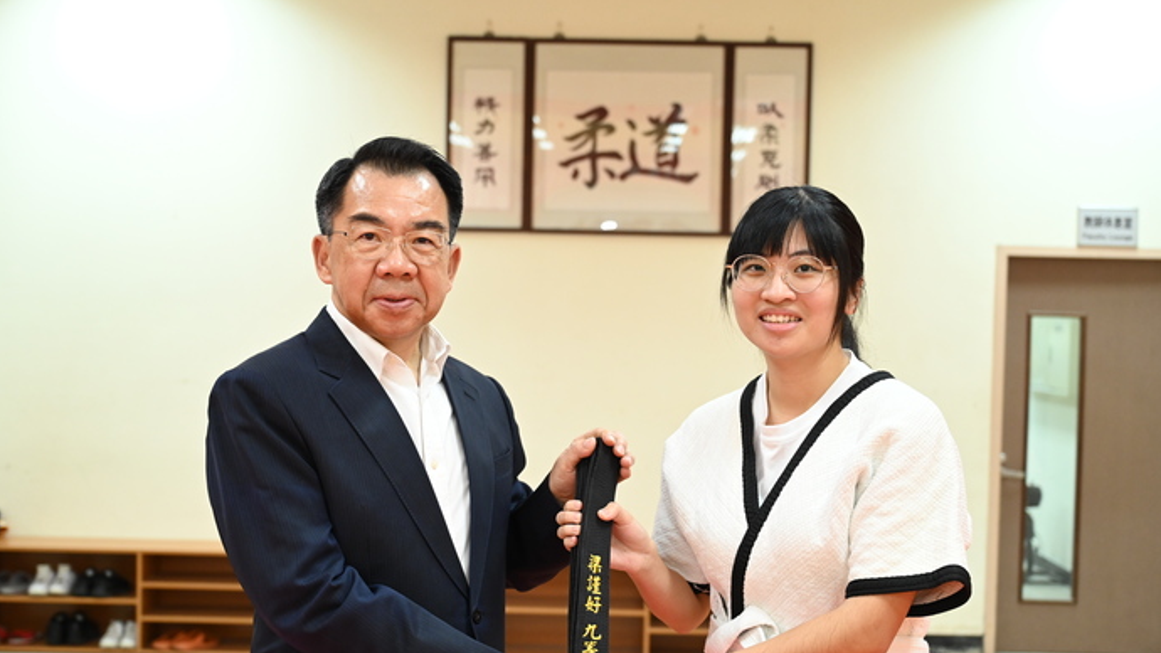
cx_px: 580
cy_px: 374
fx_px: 1570
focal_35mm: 51
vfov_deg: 23.5
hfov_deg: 40.6
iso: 1600
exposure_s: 1/125
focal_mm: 48
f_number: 4
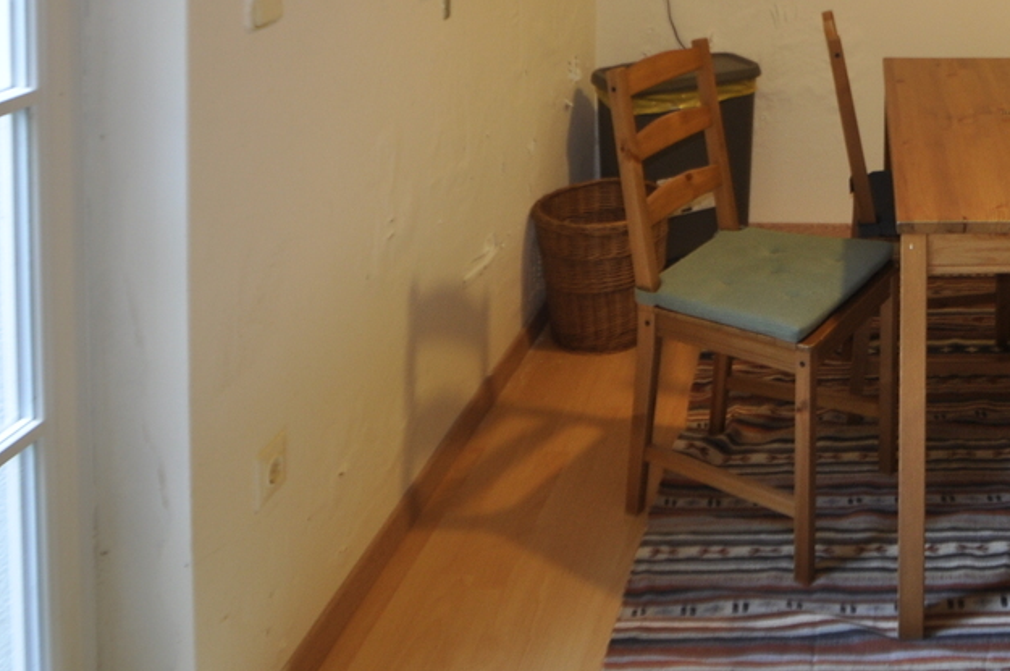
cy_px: -142
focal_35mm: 39
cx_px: 950
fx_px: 1093
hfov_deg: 44.1
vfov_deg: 29.2
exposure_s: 1/15
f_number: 3.5
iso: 250
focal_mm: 10
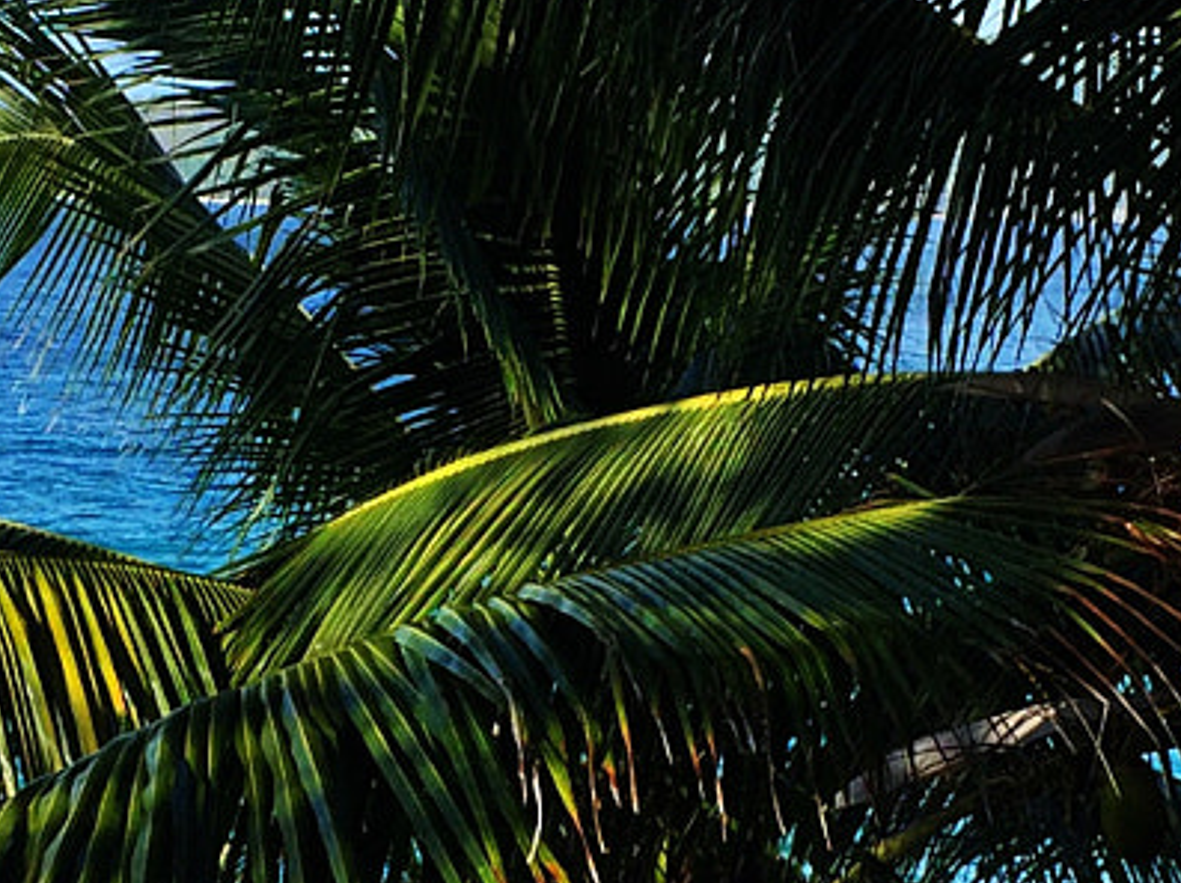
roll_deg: -2.1
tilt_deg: -4.8
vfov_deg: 12.6
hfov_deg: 16.8
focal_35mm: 117
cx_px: 411
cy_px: 598
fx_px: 3988
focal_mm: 4.15
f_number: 2.2
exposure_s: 1/1276
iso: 32
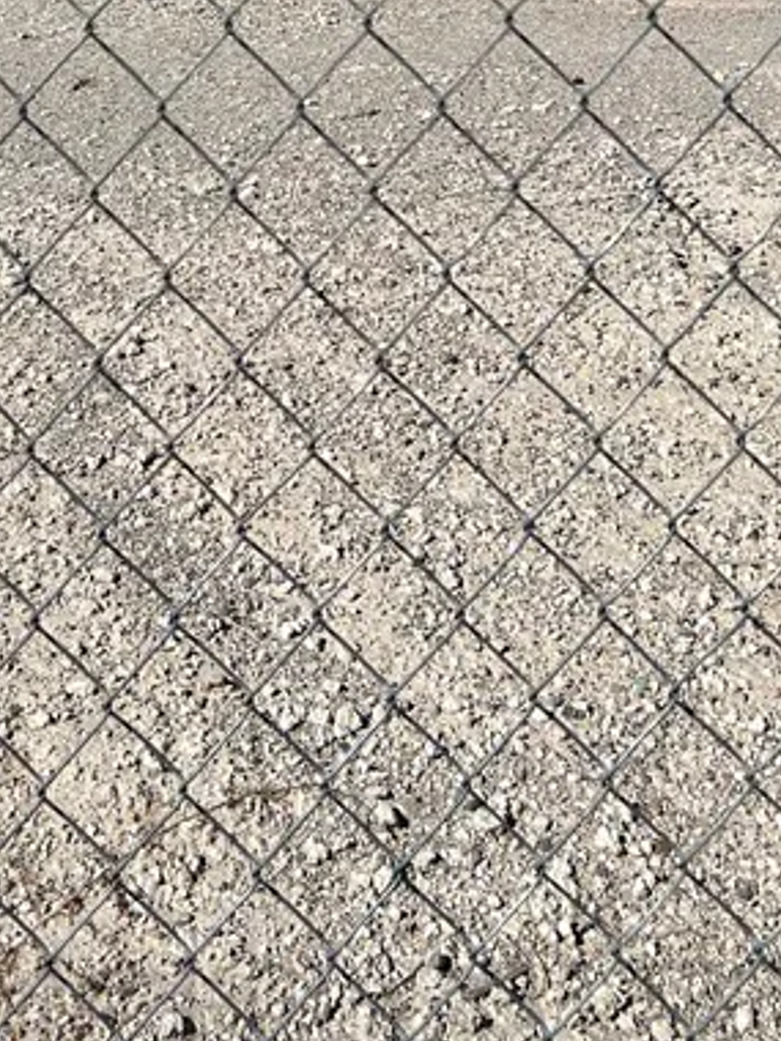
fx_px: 2106
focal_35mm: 70
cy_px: -126
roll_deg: -0.2
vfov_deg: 25.6
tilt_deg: -0.8
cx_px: 151
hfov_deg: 20.8
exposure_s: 1/8696
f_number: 1.5
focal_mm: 5.7
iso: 50
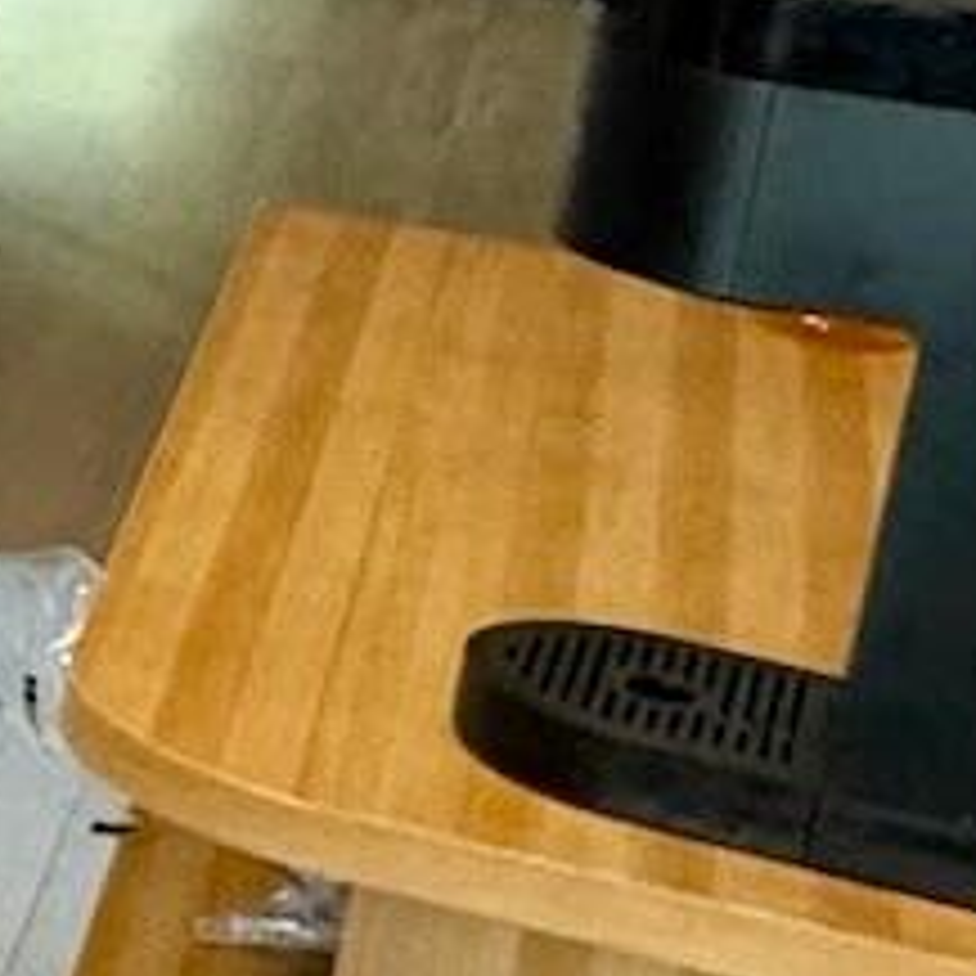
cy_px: -369
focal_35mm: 100
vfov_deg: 16.3
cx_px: -1774
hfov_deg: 11.7
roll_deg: +0.7
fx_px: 3190
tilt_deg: -15.3
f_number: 2.2
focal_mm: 2.22
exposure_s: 1/60
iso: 320
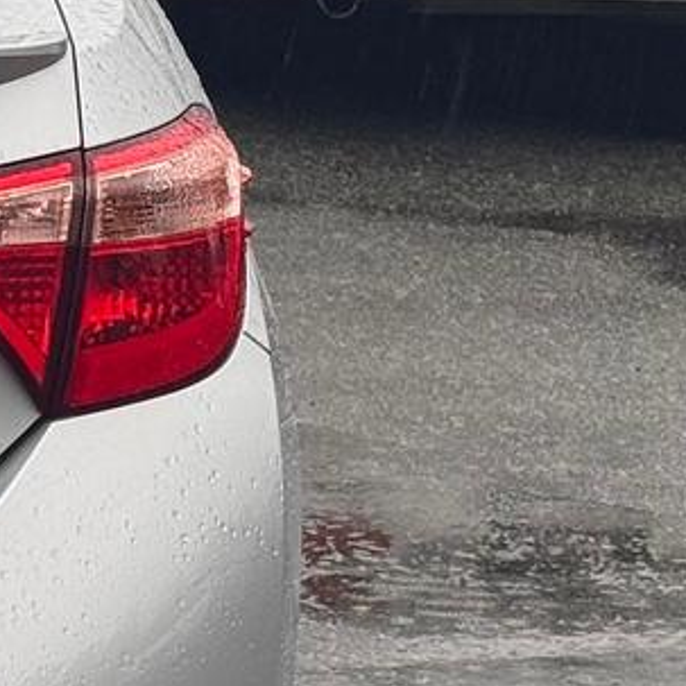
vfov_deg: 9.8
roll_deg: +0.8
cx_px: -752
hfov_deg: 9.1
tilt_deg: -8.5
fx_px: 4013
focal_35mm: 179
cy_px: 308
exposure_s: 1/192
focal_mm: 6.76
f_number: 1.78
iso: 50
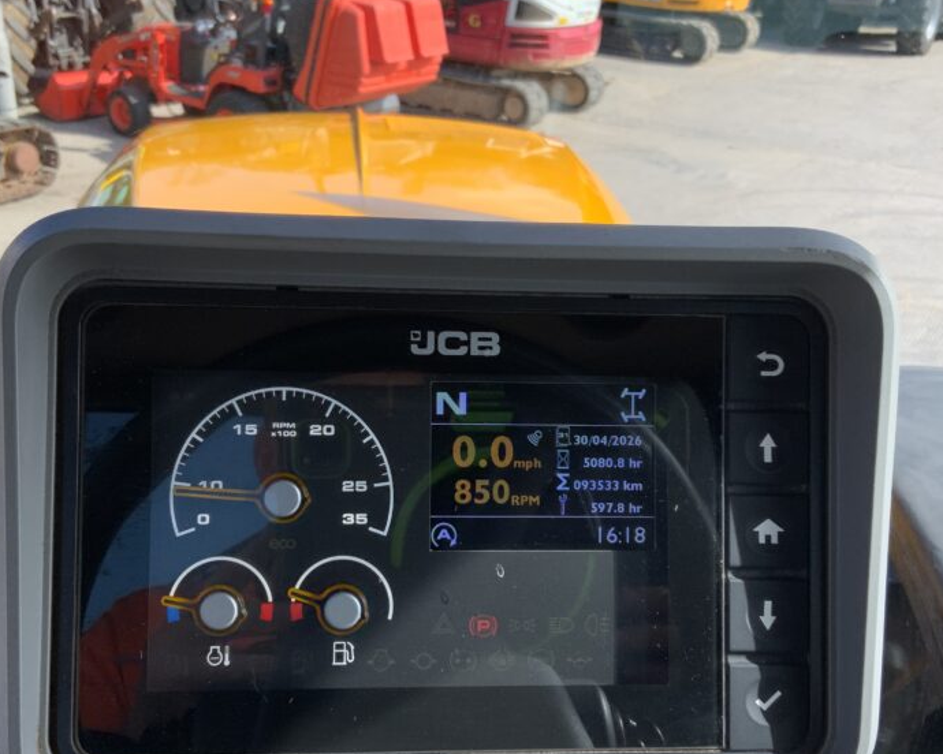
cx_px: 451
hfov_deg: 43.8
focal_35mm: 42
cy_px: 421
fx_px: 1172
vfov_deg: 35.6
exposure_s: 1/412
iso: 16
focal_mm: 3
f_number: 1.8
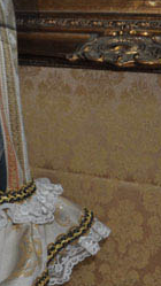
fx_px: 645
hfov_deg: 12.3
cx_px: -177
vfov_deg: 24.9
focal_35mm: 85
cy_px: 188
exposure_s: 1/60
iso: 360
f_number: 3.5
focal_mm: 18
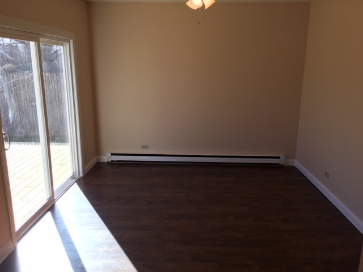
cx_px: 182
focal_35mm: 29
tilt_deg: -13.7
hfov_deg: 61.7
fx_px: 304
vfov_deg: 48.2
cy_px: 136
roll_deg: -0.4
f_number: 2.2
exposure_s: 1/154
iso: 25
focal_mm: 4.15
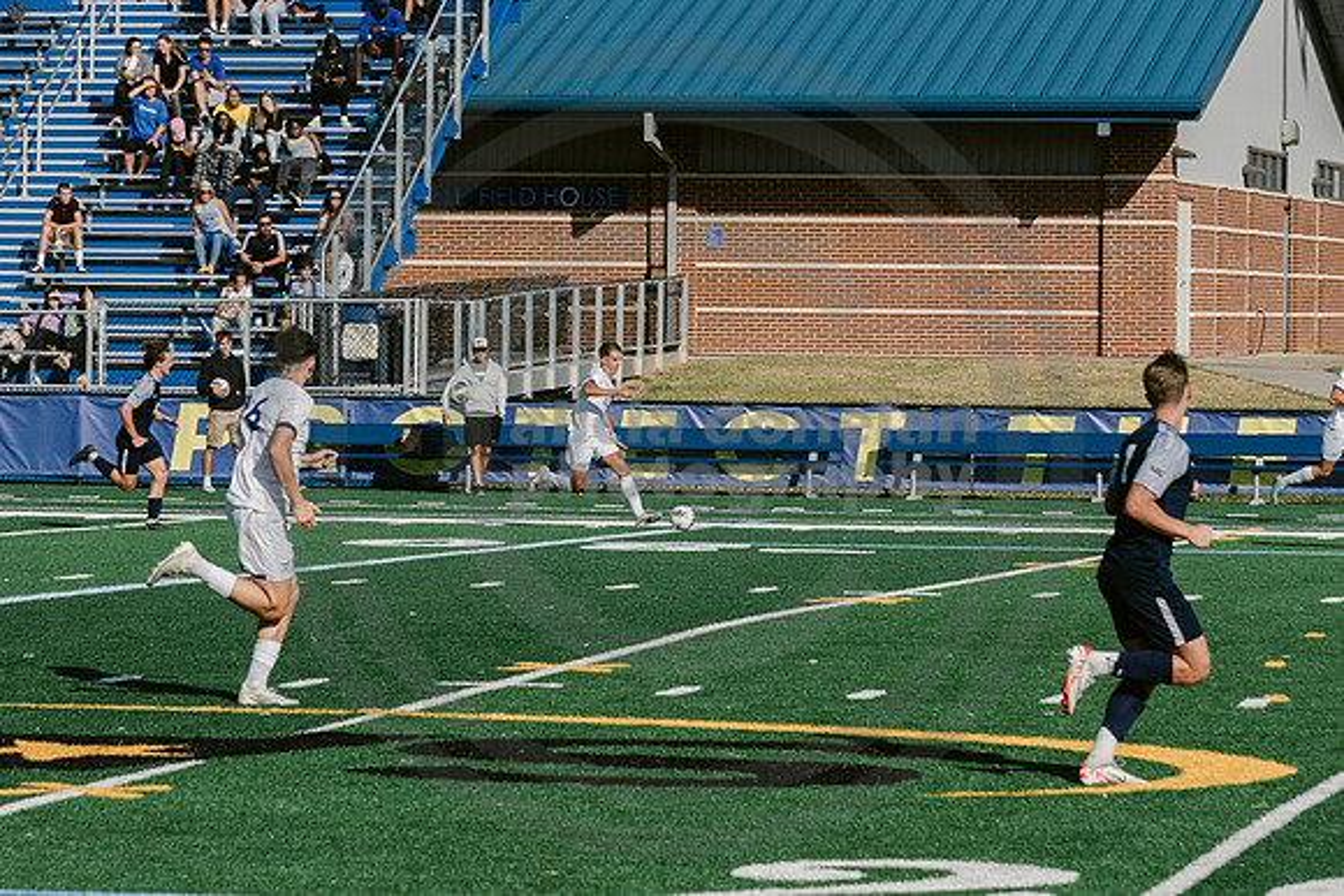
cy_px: 446
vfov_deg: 6.8
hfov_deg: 10.2
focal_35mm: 201
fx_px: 7513
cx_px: 509
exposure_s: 1/5000
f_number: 5.6
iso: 640
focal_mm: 70
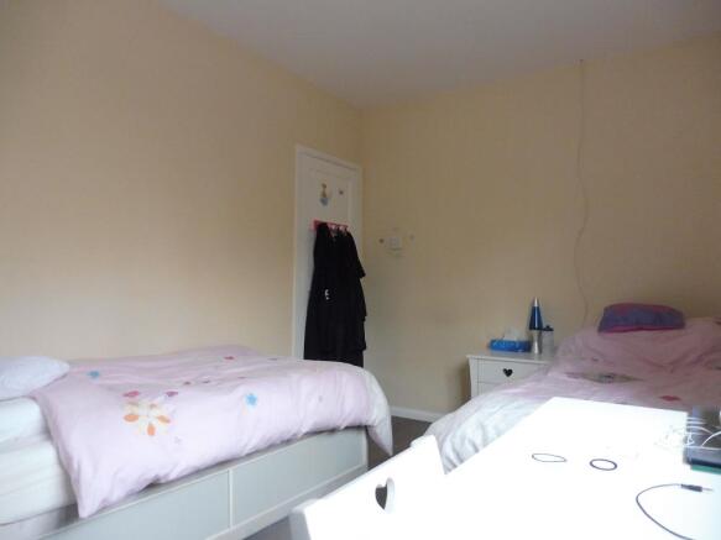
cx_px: 360
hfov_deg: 71.6
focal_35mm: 24
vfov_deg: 56.8
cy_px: 270
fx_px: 500
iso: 400
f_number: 3.3
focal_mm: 4.3
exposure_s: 1/15
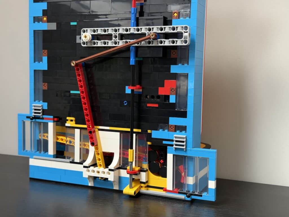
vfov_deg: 30.3
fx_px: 401
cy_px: 108
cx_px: 144
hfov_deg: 39.7
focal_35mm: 48
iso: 200
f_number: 1.78
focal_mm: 6.76
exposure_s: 1/60
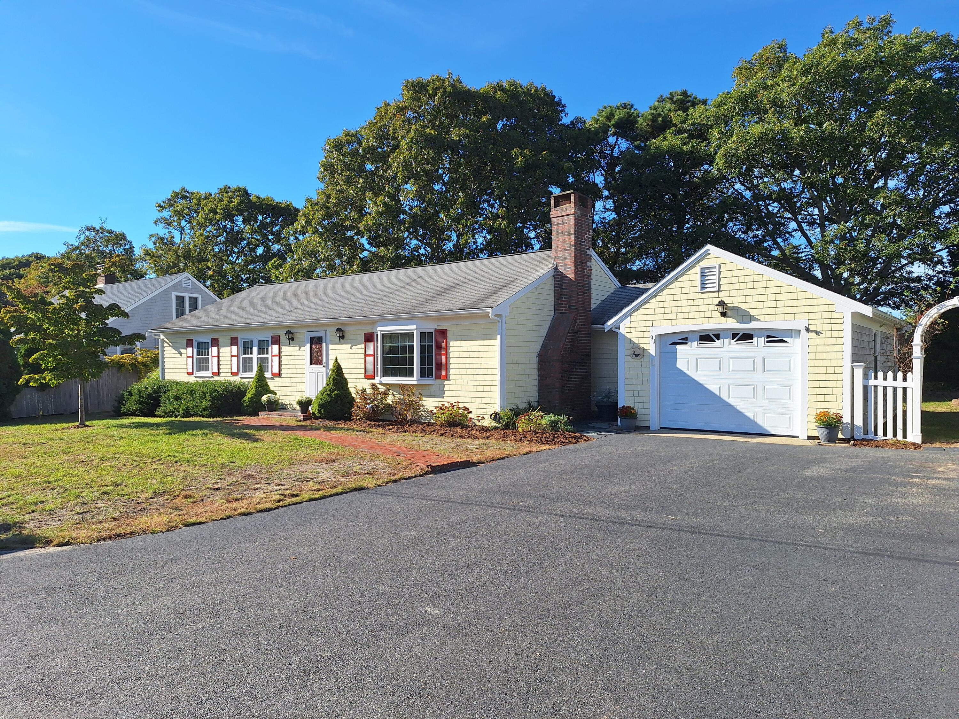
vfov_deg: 58.9
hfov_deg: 73.9
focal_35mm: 23
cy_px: 360
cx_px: 480
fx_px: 637
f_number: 1.8
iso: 40
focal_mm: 5.54
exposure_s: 1/2481
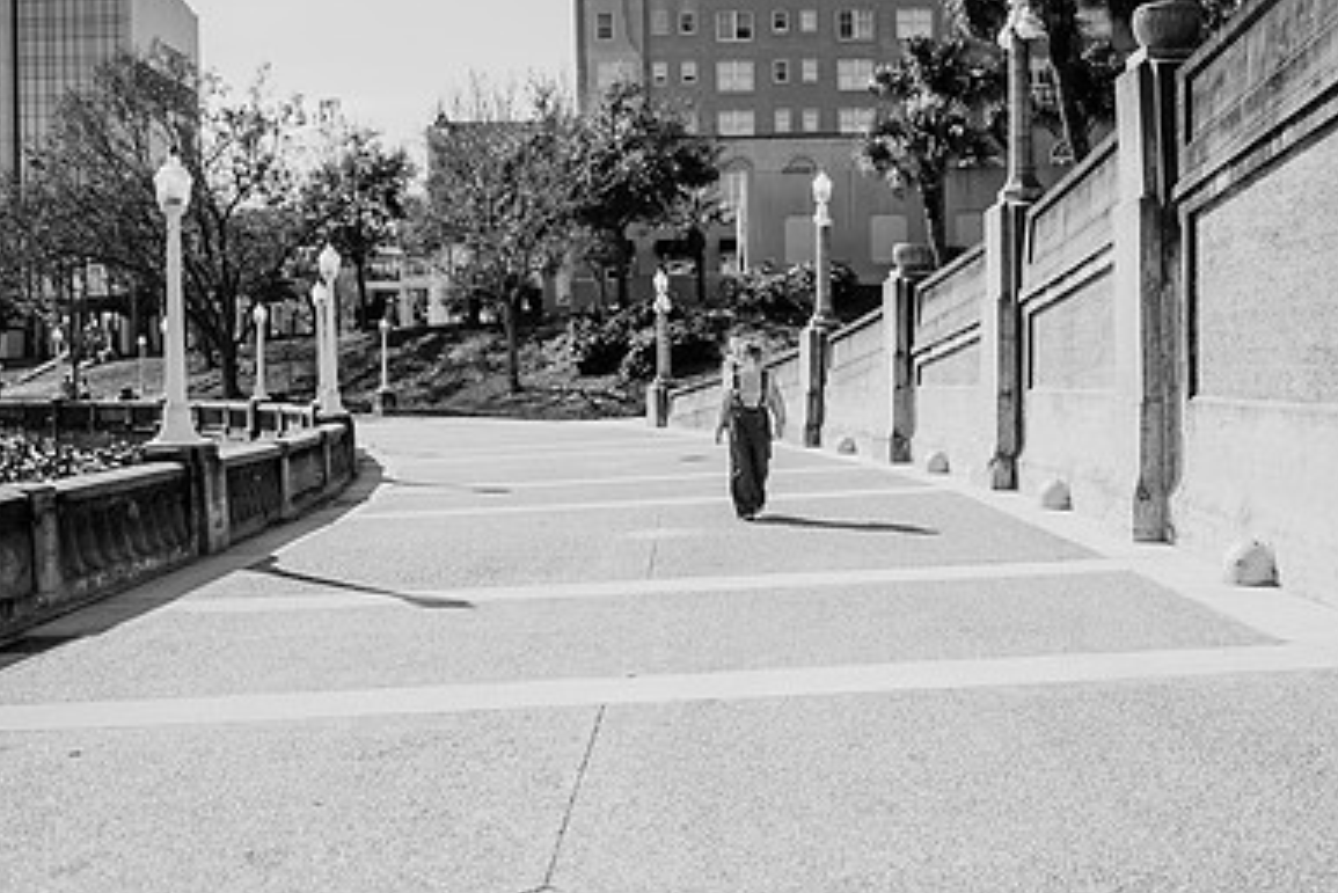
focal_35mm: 39
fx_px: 1450
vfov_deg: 34.2
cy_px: 374
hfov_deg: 49.4
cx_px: 757
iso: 100
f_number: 2
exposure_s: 1/2500
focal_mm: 24
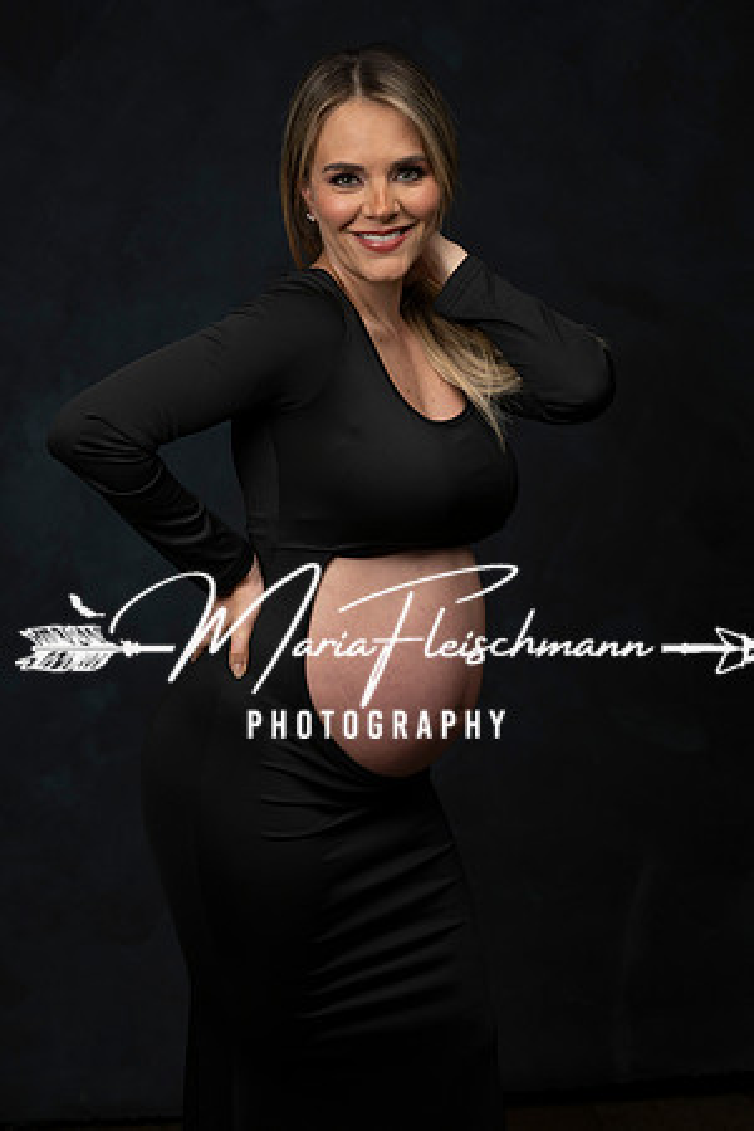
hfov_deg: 20.9
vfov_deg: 31.0
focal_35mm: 65
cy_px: 566
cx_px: 377
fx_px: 2042
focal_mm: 65
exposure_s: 1/200
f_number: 7.1
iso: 160
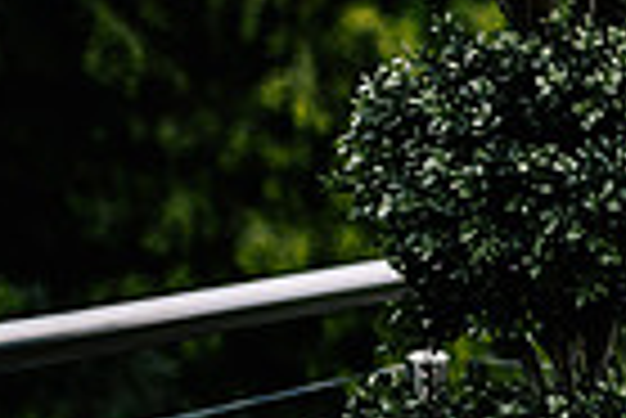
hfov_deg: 12.7
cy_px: -11
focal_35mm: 146
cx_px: 1135
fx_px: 2541
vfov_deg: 9.4
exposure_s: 1/250
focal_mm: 35
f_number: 1.4
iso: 100
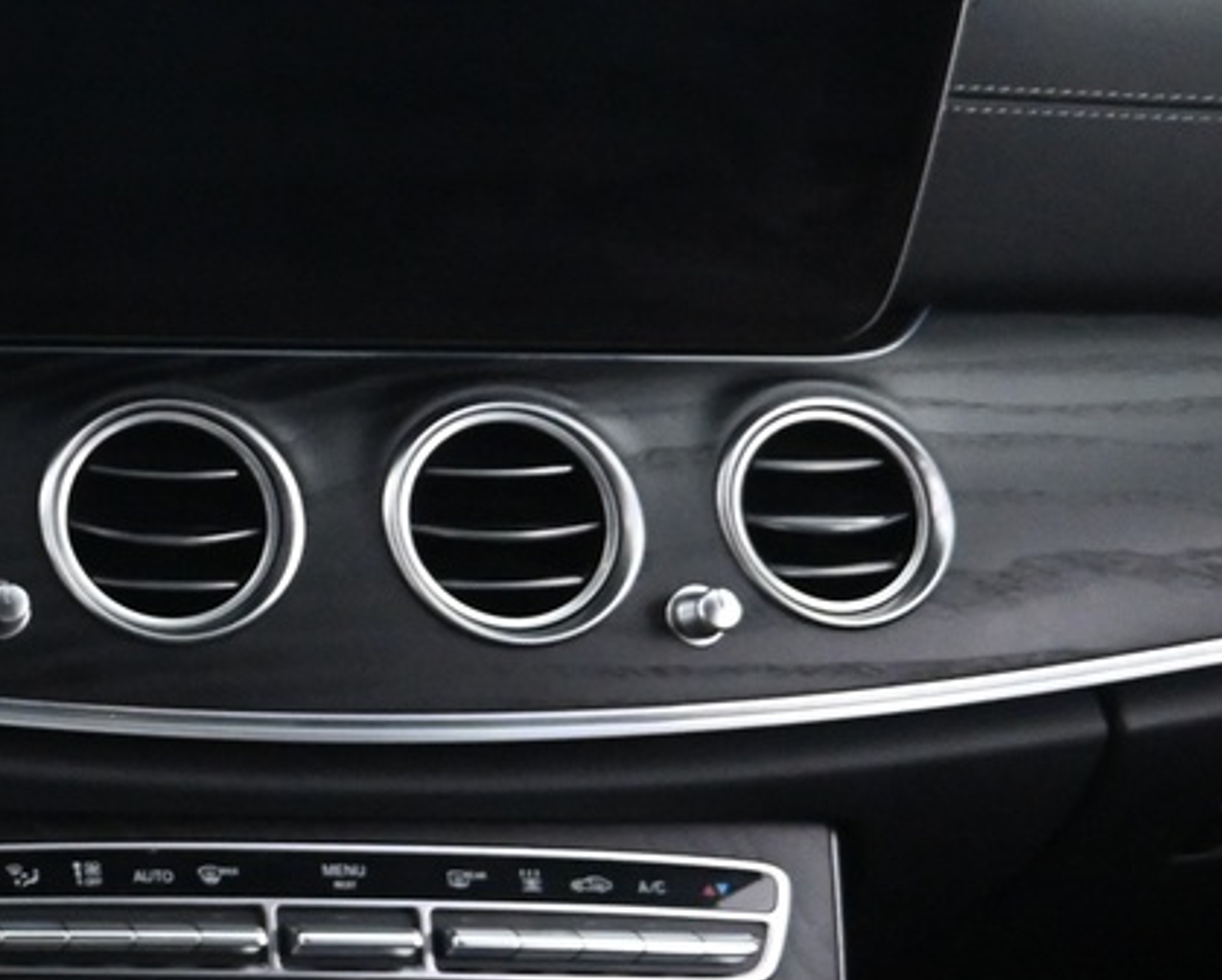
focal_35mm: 87
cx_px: -1009
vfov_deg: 17.7
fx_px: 3149
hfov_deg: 17.5
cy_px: 545
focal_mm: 16
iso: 2500
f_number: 3.5
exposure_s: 1/25
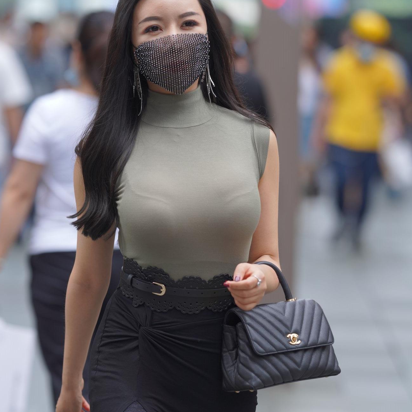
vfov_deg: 8.3
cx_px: 170
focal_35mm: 211
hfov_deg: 8.3
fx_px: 2841
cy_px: 265
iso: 400
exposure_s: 1/800
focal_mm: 135
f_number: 2.5
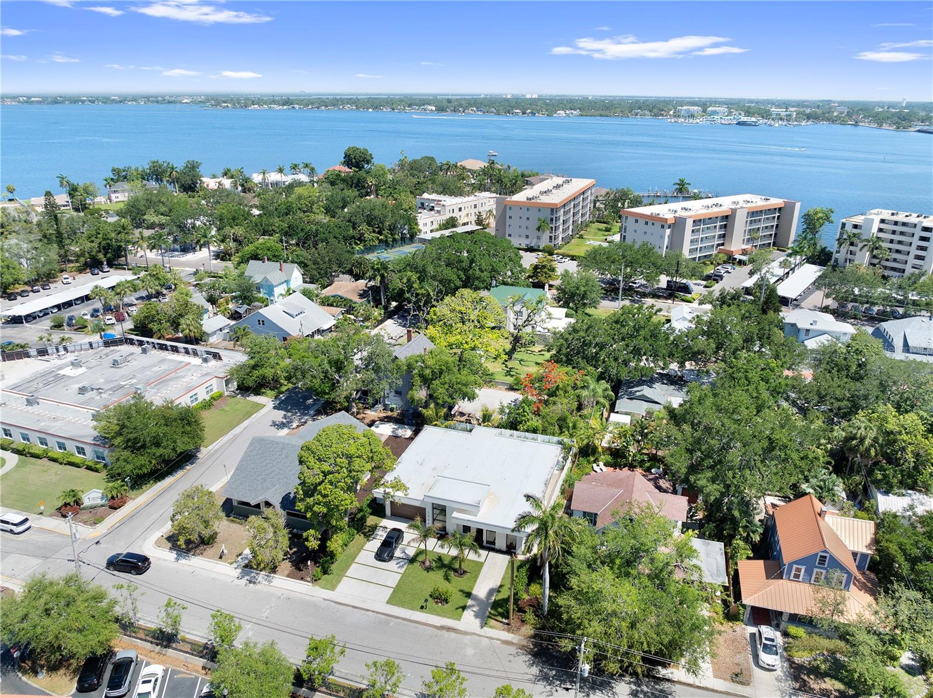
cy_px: 349
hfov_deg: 71.6
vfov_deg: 56.7
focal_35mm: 24
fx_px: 646
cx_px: 466
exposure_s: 1/2000
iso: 170
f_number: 2.8
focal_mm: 12.29
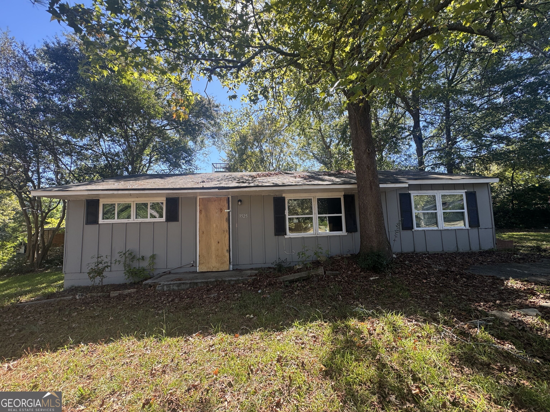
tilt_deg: +6.6
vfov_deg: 85.7
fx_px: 222
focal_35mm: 14
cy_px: 206
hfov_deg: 102.1
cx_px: 275
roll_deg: +2.6
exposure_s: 1/234
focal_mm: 2.22
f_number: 2.2
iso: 40
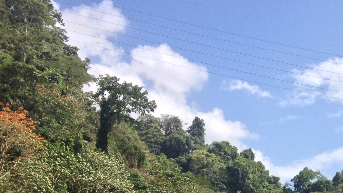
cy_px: 224
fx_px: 682
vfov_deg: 15.6
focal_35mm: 75
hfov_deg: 26.9
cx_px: 329
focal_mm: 4.28
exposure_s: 1/1453
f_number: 2.4
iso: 50
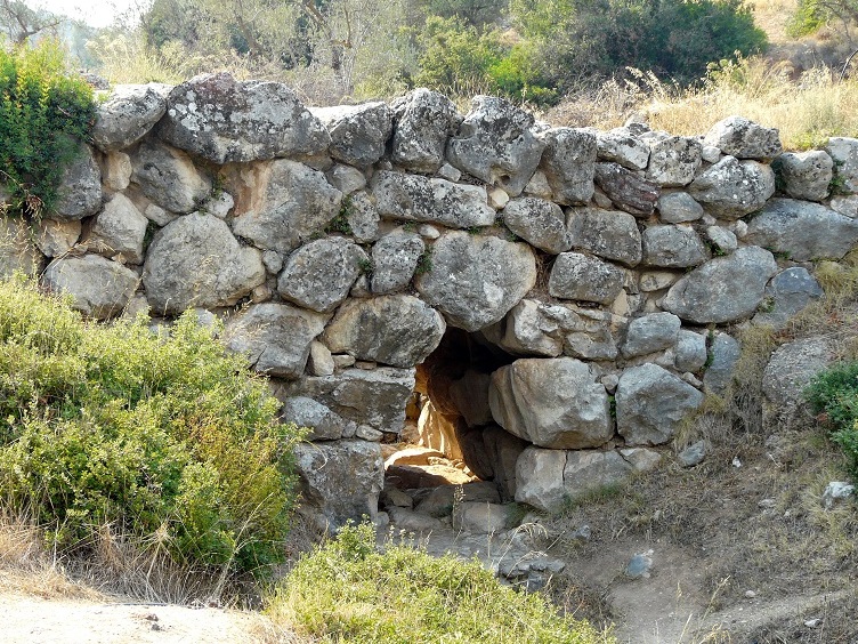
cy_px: 322
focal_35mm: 58
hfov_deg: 33.2
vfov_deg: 25.2
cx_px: 429
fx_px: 1438
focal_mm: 9.5
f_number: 4
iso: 100
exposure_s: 1/125
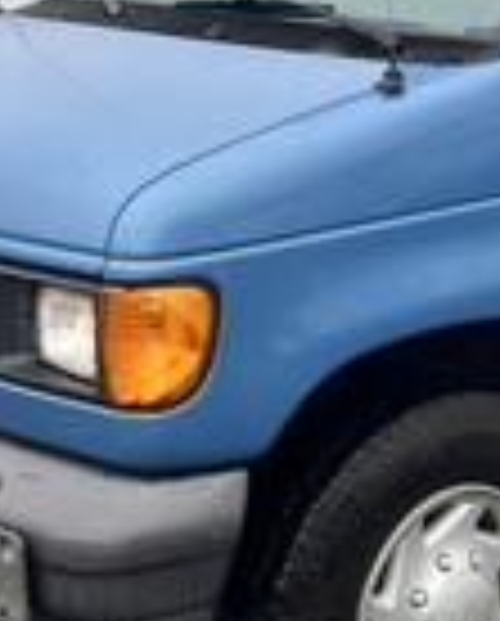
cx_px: 608
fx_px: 1622
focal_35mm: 88
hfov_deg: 16.7
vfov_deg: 21.3
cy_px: 94
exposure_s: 1/742
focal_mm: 5.1
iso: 50
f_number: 1.6
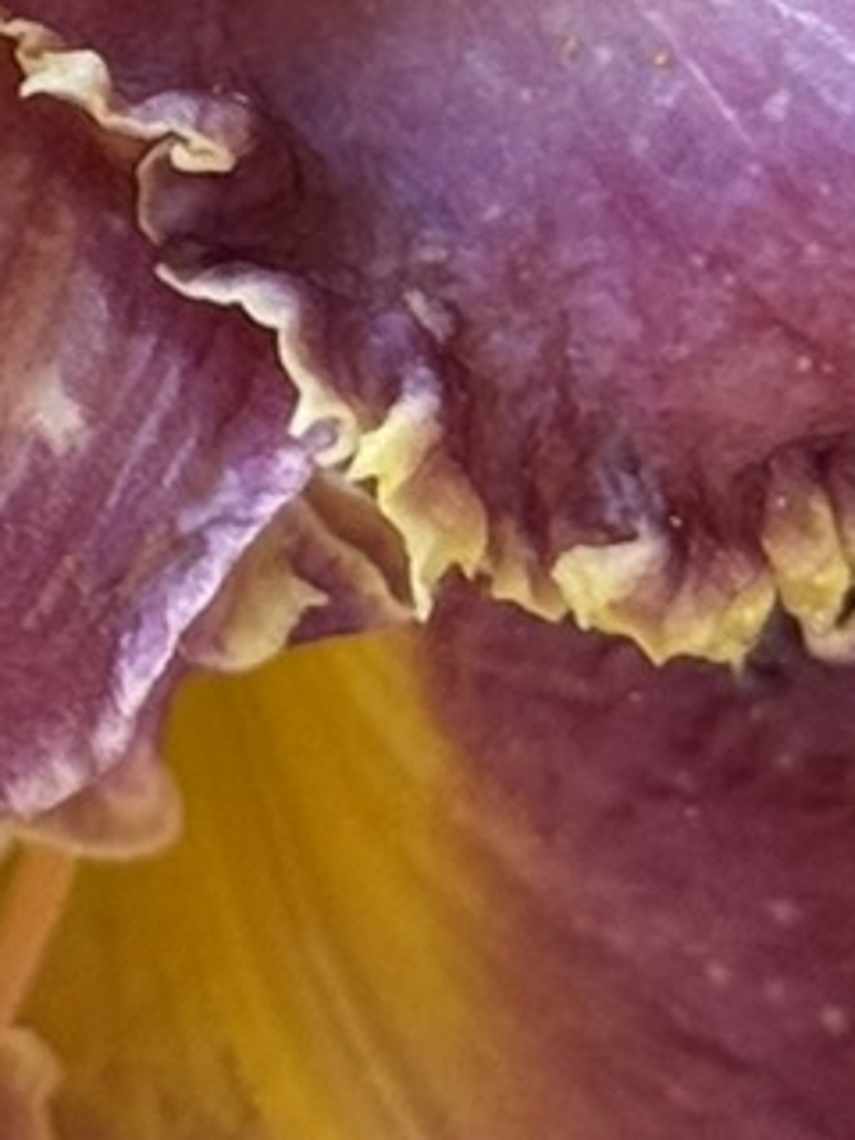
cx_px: -328
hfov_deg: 4.8
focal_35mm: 307
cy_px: -819
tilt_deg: -62.0
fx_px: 10110
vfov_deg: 6.3
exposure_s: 1/120
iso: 100
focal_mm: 6.76
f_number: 1.78
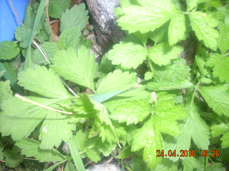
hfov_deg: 50.1
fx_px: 245
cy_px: 86
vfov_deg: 38.7
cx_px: 114
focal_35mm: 37
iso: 64
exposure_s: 1/30
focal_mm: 6.2
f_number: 2.8
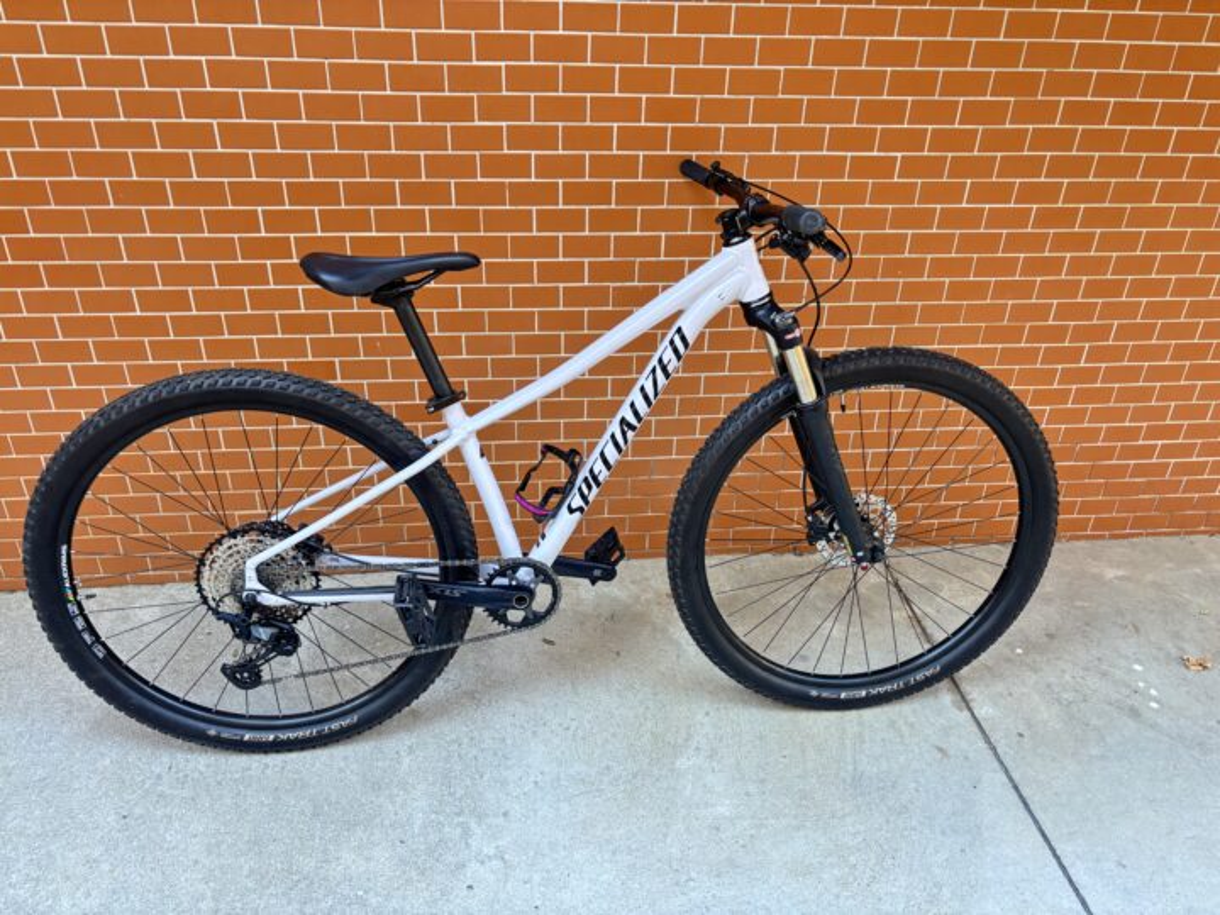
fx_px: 916
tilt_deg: -29.8
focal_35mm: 26
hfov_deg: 67.3
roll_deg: -0.8
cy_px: 458
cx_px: 610
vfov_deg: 53.1
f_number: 1.6
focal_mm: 5.96
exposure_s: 1/60
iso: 200
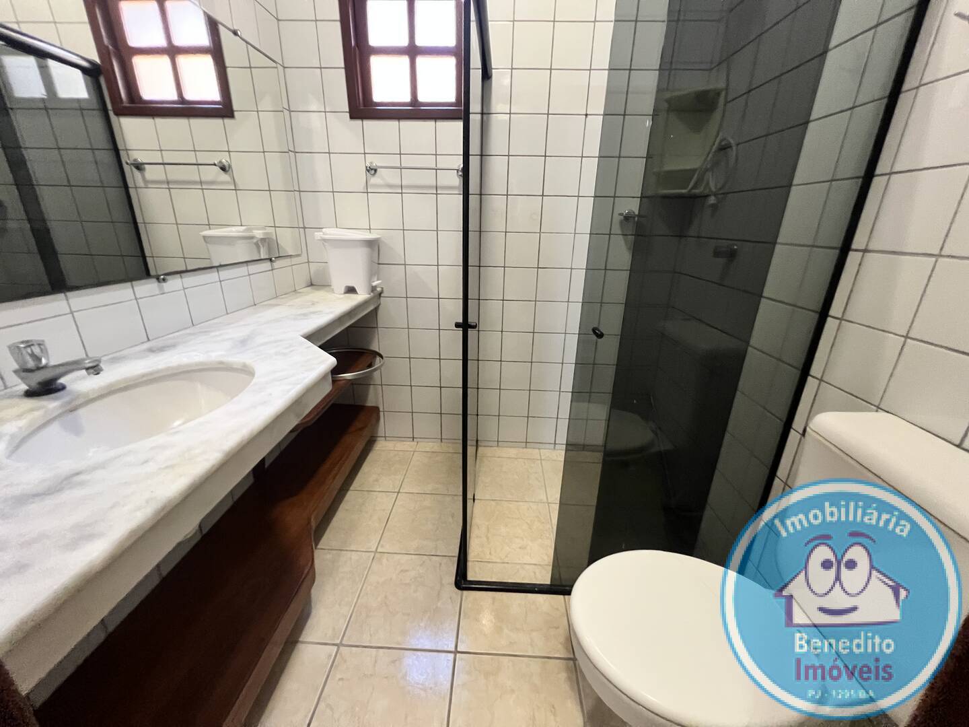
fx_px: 364
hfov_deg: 106.2
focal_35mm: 13
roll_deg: -1.8
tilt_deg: -21.0
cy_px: 364
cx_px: 484
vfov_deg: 89.9
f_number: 1.8
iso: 800
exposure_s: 1/60
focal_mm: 1.57
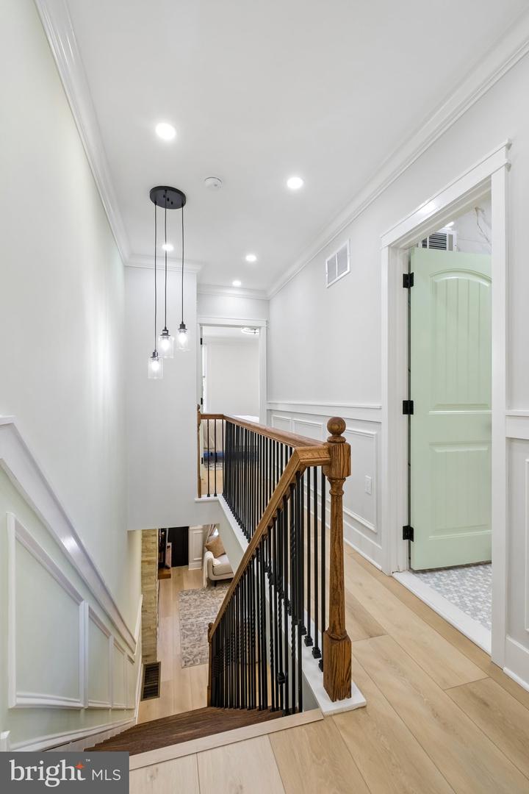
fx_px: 331
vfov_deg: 100.4
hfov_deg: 77.3
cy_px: 397
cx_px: 264
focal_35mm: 15
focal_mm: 10
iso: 250
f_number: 8
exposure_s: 1/15
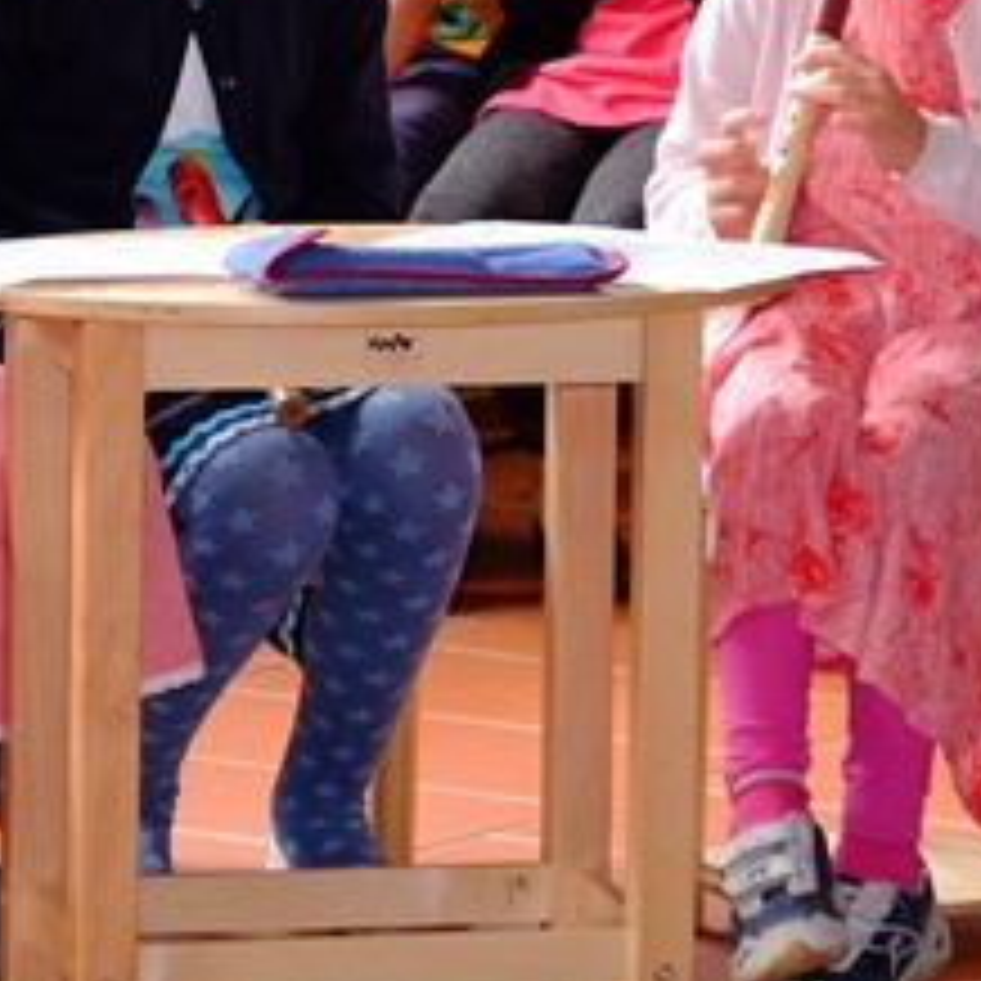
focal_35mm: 329
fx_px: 10549
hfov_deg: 5.3
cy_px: 245
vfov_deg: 5.3
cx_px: 396
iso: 2500
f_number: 5.6
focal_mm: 88.2
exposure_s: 1/60
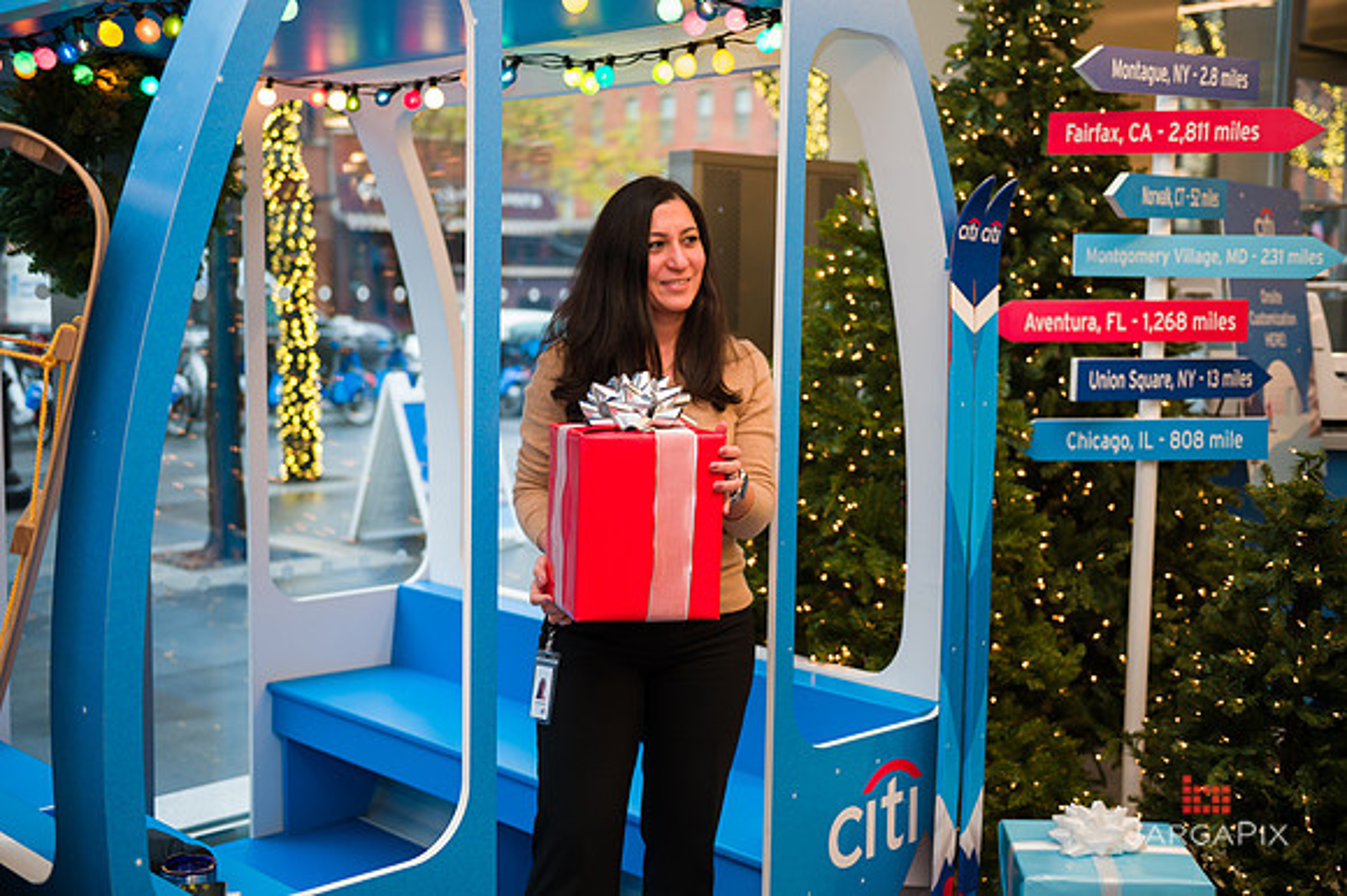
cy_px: 448
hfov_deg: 44.5
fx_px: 1645
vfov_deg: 30.5
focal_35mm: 44
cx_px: 674
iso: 400
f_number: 3.2
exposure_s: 1/125
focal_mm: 44
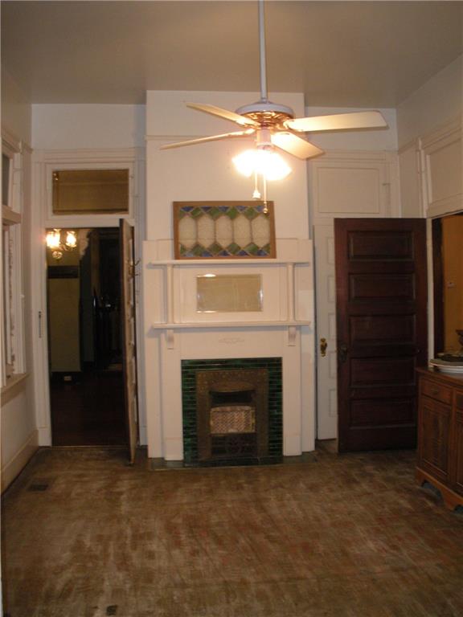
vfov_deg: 51.4
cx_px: 232
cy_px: 308
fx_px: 642
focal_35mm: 36
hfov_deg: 39.7
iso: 280
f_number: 3.5
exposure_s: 1/30
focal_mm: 6.3
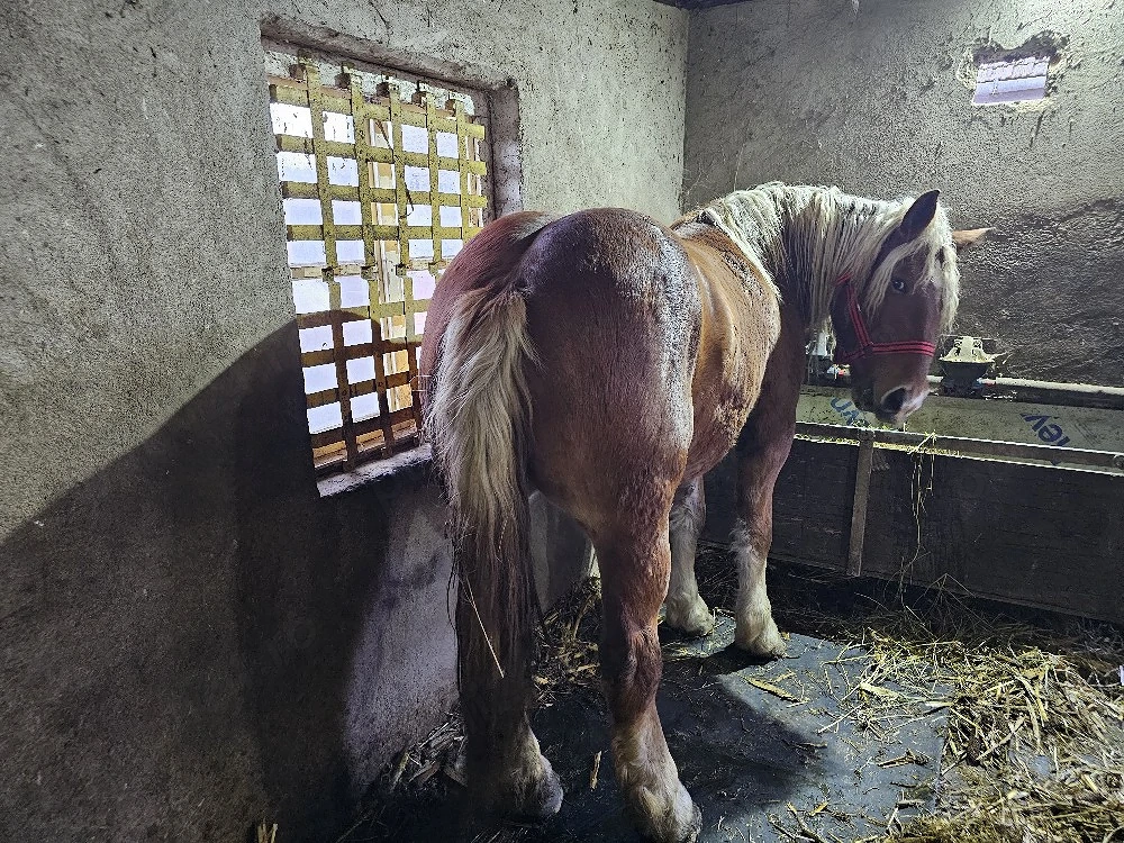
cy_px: 422
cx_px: 562
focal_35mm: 23
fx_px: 747
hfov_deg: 73.9
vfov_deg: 58.9
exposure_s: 1/25
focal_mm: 6.3
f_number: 1.7
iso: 800
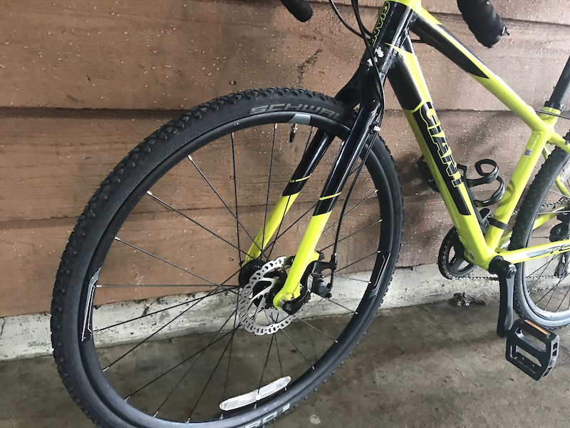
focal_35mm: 28
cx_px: 285
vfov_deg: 49.7
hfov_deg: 63.4
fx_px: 461
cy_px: 214
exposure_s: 1/15
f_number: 1.8
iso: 100
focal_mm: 3.99
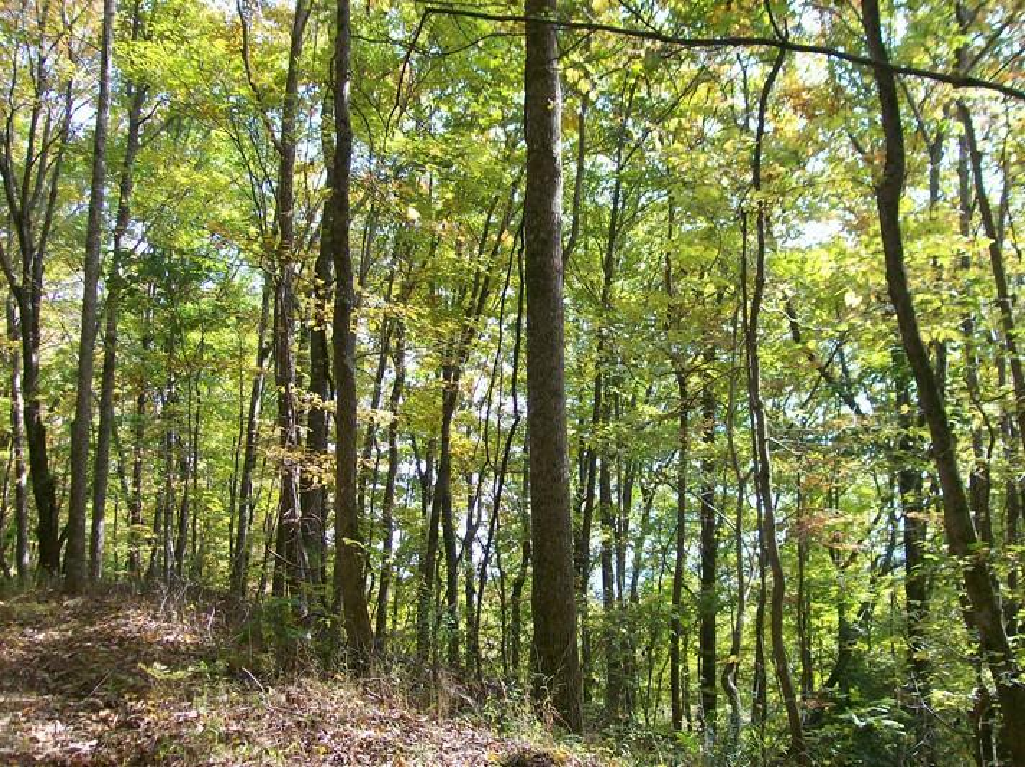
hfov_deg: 51.4
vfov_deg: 39.6
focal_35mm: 36
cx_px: 512
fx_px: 1065
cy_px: 384
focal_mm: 6
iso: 80
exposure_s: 1/147
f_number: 2.7
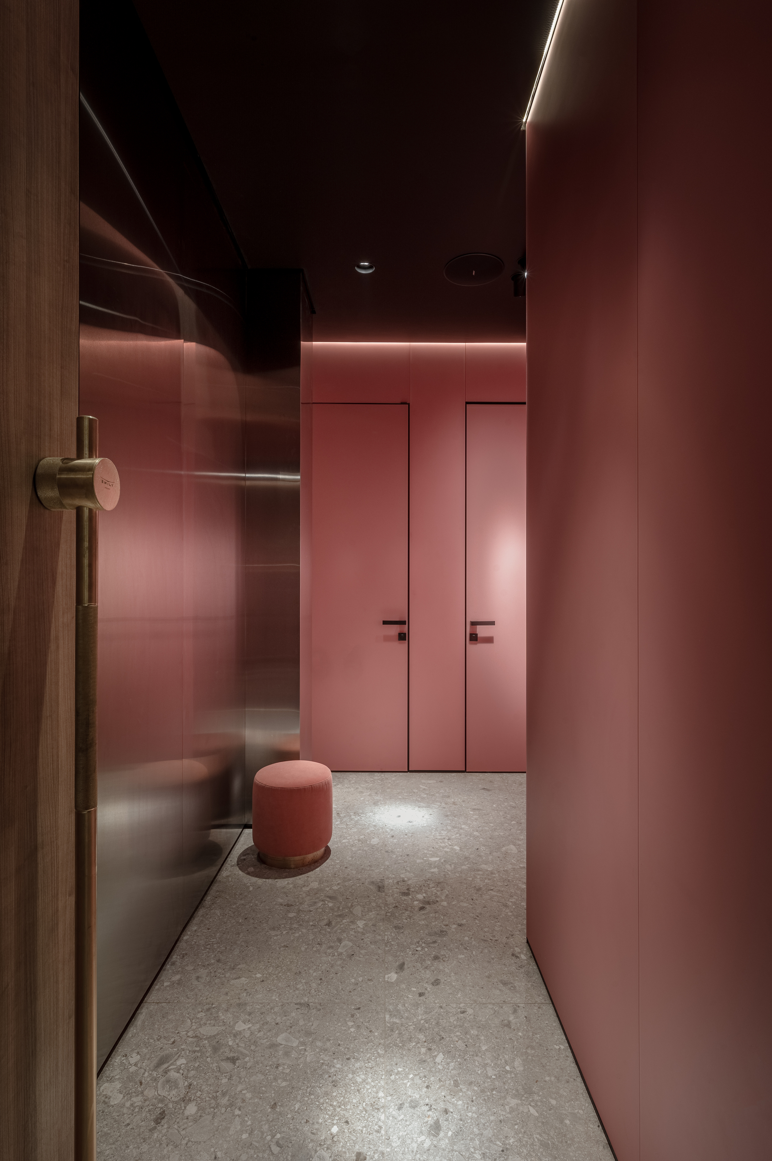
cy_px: 580
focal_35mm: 18
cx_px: 386
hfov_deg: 67.3
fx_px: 580
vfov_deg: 90.0
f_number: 13
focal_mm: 18
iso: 200
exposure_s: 1/2.5
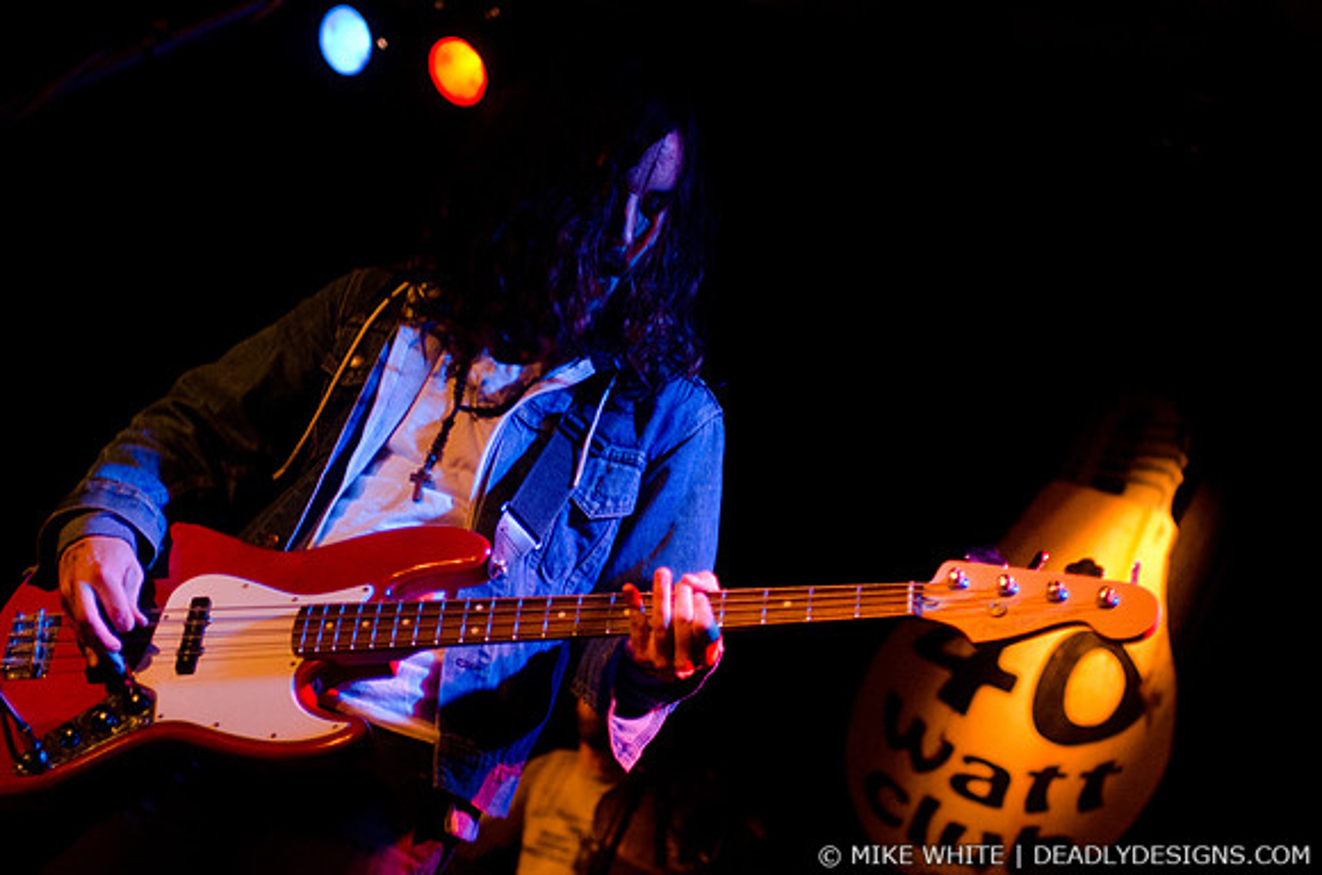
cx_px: 661
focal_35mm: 87
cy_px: 438
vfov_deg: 15.6
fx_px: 3188
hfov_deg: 23.4
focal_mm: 58
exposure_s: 1/50
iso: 2000
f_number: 2.8
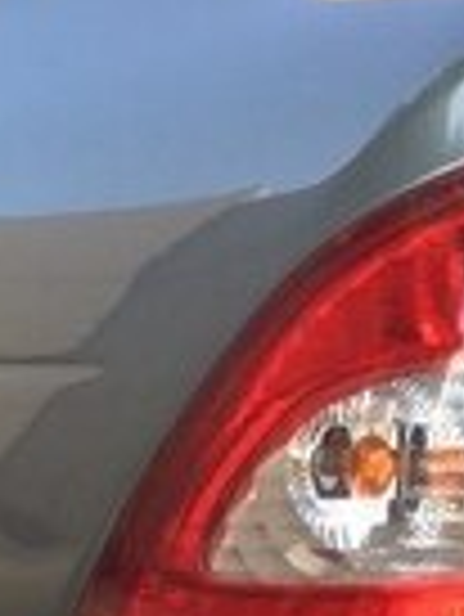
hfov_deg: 10.1
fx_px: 2498
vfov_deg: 13.7
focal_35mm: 140
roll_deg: -0.6
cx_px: -320
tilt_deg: -9.2
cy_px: 713
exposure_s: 1/100
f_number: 2.2
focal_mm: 4.15
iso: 40
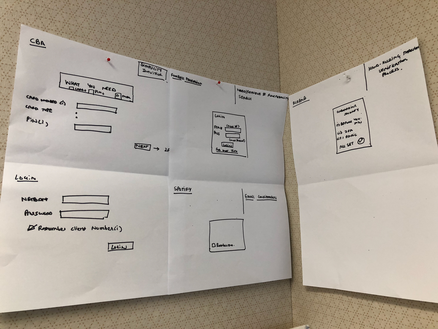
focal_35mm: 28
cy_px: 164
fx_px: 354
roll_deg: +2.1
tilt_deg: +7.2
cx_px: 219
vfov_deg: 49.7
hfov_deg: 63.4
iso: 40
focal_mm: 4
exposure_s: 1/30
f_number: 1.8
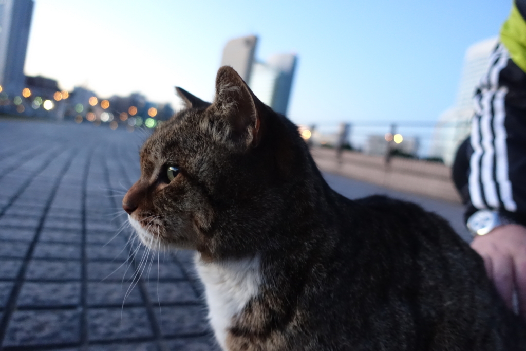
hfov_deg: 73.7
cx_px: 263
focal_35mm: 24
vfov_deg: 53.1
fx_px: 351
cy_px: 176
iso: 1600
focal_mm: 8.8
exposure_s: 1/60
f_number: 1.8
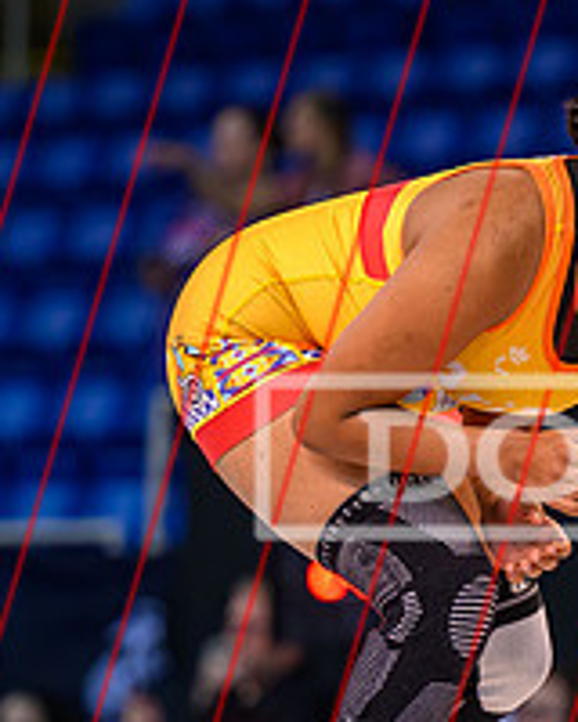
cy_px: 441
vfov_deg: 4.3
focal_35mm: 448
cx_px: 605
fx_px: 9580
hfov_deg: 3.5
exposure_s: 1/800
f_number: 2.8
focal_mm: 125
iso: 1250
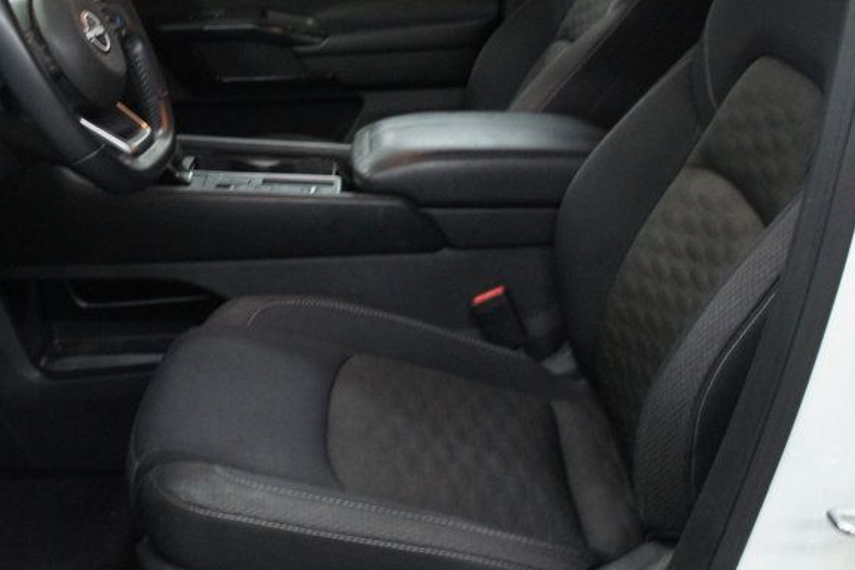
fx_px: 1140
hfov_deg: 39.9
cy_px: 137
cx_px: 211
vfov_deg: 27.7
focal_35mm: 48
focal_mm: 18
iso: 1600
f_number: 3.5
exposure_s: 1/60
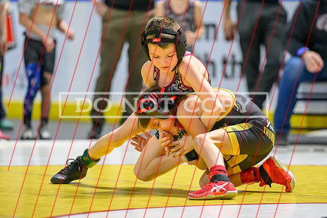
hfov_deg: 7.6
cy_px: 105
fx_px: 2460
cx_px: 174
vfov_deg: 5.1
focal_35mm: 271
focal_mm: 200
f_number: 2.8
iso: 3200
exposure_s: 1/800
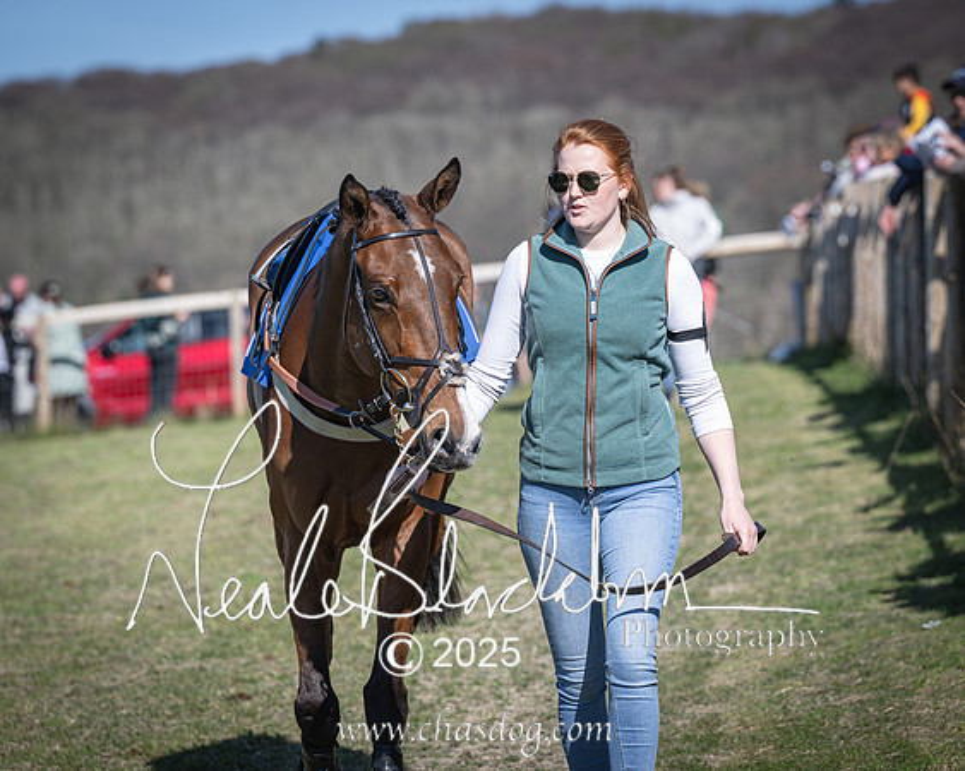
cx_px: 484
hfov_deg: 9.9
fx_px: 5544
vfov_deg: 8.0
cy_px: 324
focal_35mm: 194
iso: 200
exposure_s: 1/1600
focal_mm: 145
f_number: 4
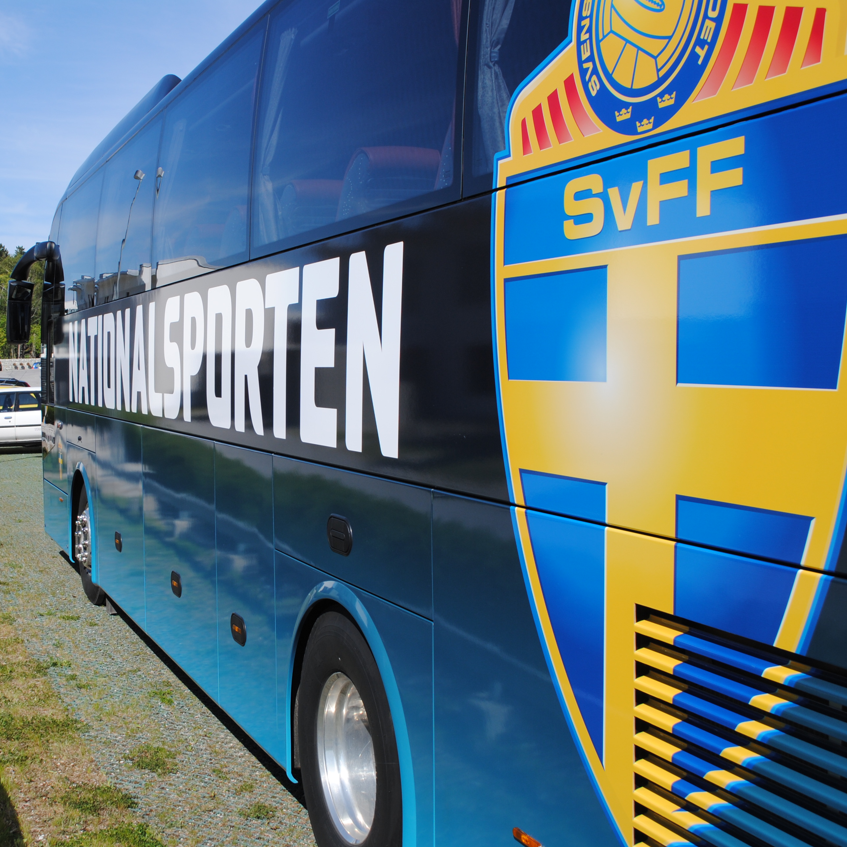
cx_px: 253
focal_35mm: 46
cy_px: 424
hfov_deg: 36.2
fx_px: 1273
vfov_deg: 36.8
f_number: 9
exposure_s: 1/320
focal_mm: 24
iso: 100
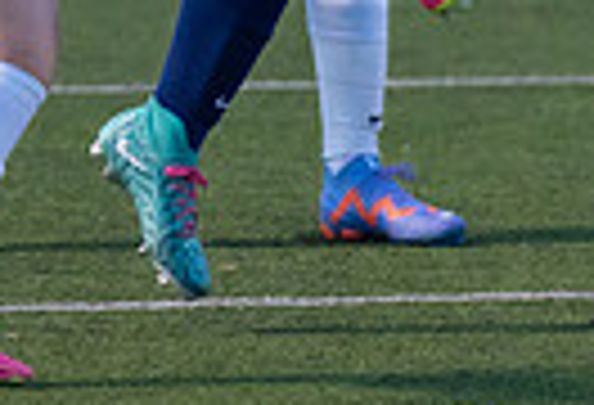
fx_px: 14040
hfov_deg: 2.4
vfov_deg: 1.6
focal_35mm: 845
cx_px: 443
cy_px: -492
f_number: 2.8
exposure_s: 1/1000
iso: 1250
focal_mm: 134
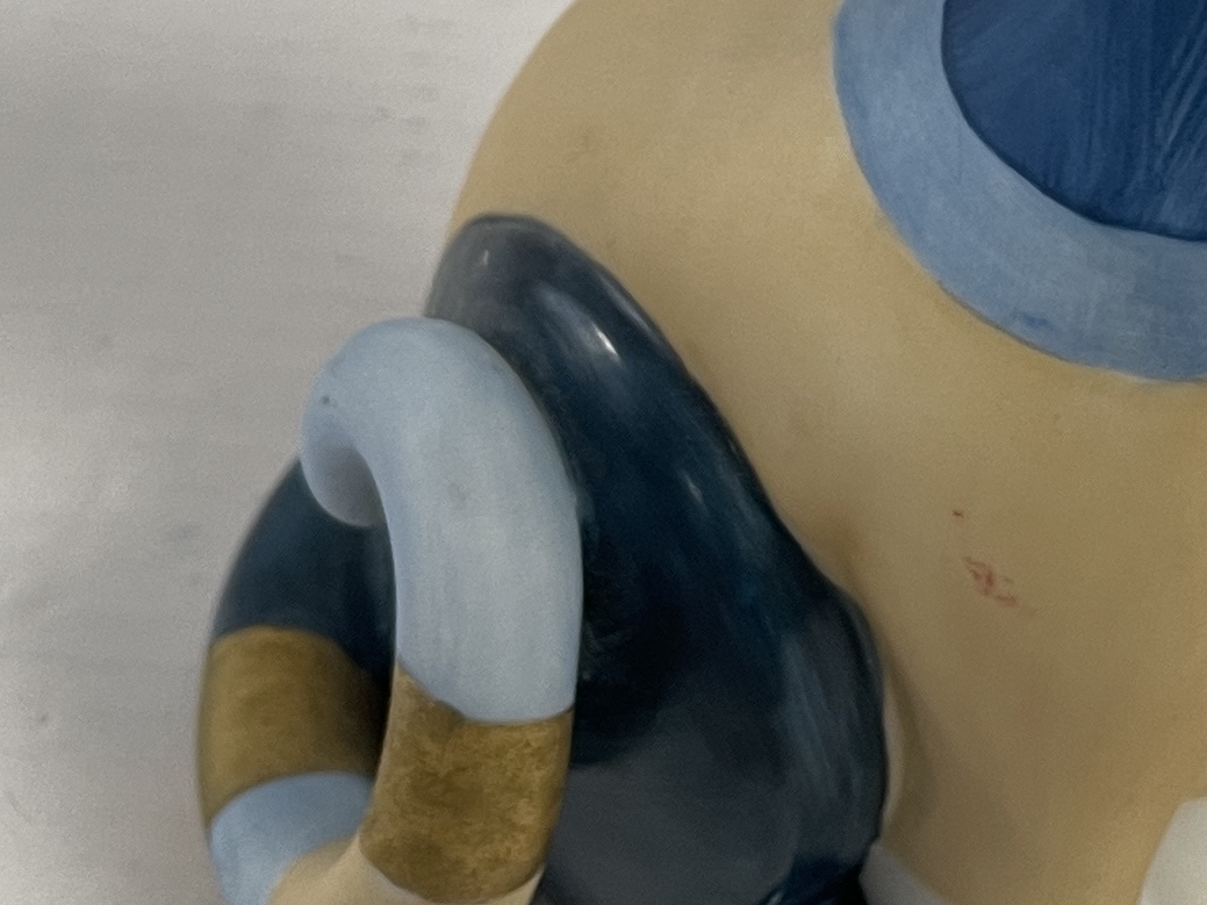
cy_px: -143
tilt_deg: -33.8
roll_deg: -7.3
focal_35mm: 97
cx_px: 1322
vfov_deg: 14.8
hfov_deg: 19.4
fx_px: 3382
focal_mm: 5.1
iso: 64
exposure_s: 1/50
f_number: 1.6
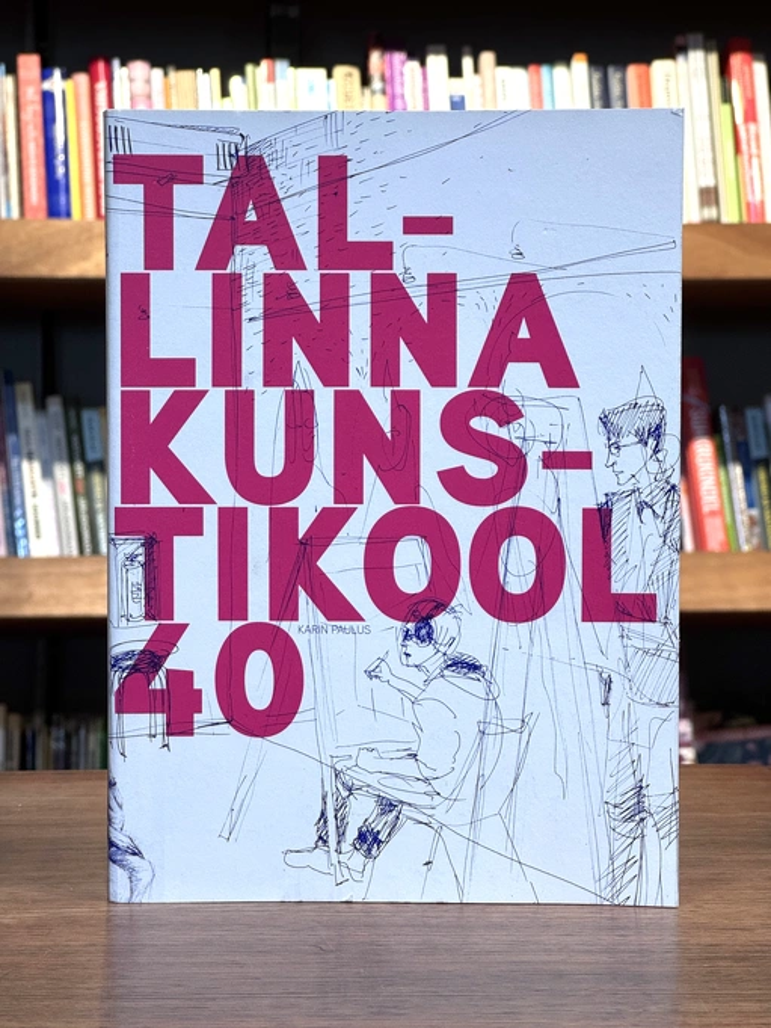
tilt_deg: -1.2
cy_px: 514
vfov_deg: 25.3
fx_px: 2286
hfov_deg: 19.1
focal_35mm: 77
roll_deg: -0.7
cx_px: 386
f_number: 2.8
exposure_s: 1/99
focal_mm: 9
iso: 200
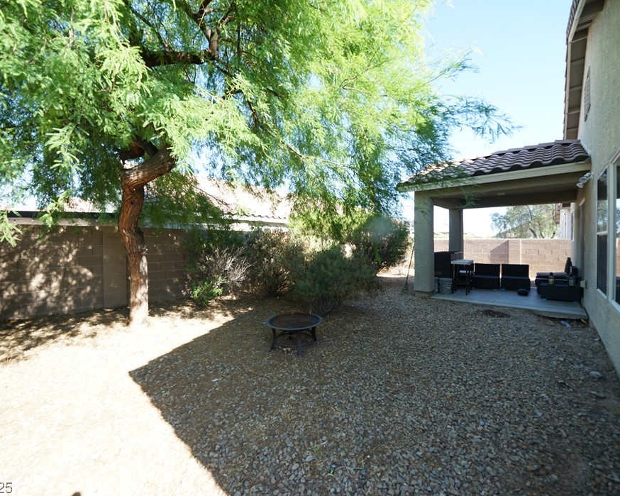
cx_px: 329
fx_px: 257
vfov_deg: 88.0
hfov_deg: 100.6
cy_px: 245
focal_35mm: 14
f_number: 7.1
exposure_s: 1/125
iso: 320
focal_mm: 12
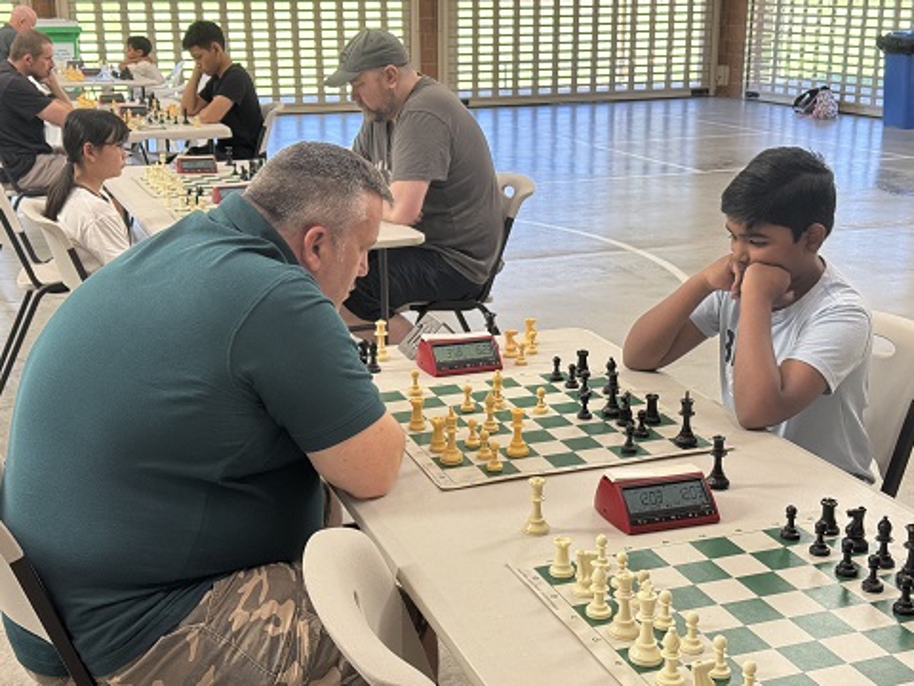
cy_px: 343
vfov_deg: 30.3
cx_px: 457
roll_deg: +0.0
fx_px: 1267
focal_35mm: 48
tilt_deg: -16.1
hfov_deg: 39.7
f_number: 1.78
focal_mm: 6.76
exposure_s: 1/100
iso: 80
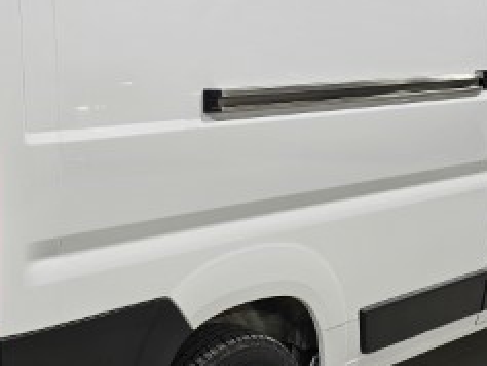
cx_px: 148
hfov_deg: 30.9
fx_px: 873
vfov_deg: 23.6
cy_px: 121
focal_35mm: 62
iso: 64
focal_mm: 6.3
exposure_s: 1/100
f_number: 1.7
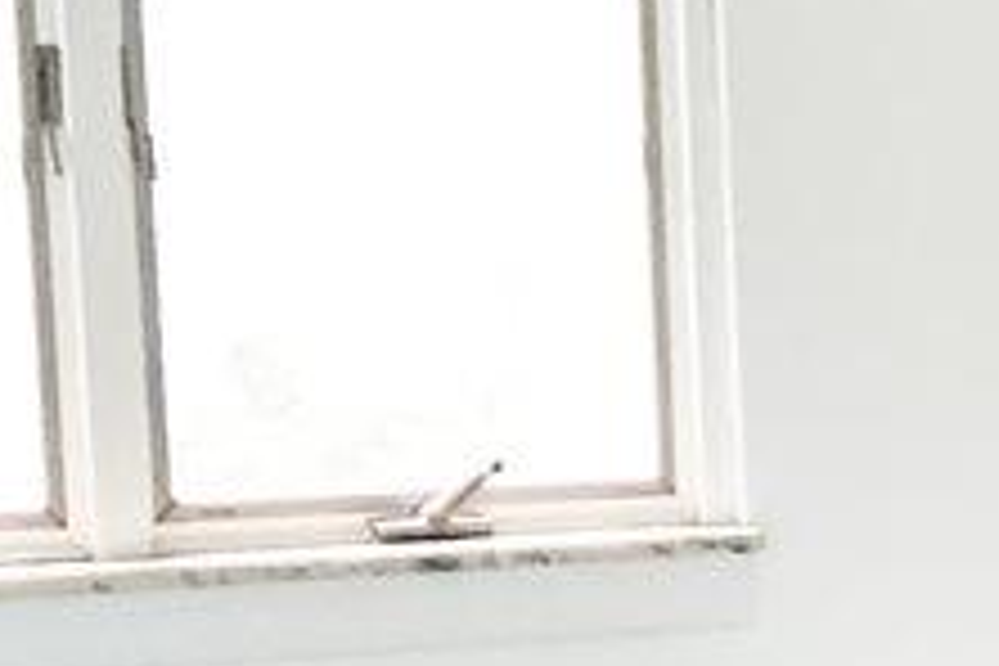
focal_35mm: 168
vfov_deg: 7.9
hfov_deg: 11.5
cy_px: 1125
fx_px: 4662
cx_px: 1683
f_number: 1.8
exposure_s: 1/15
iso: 40
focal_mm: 3.99
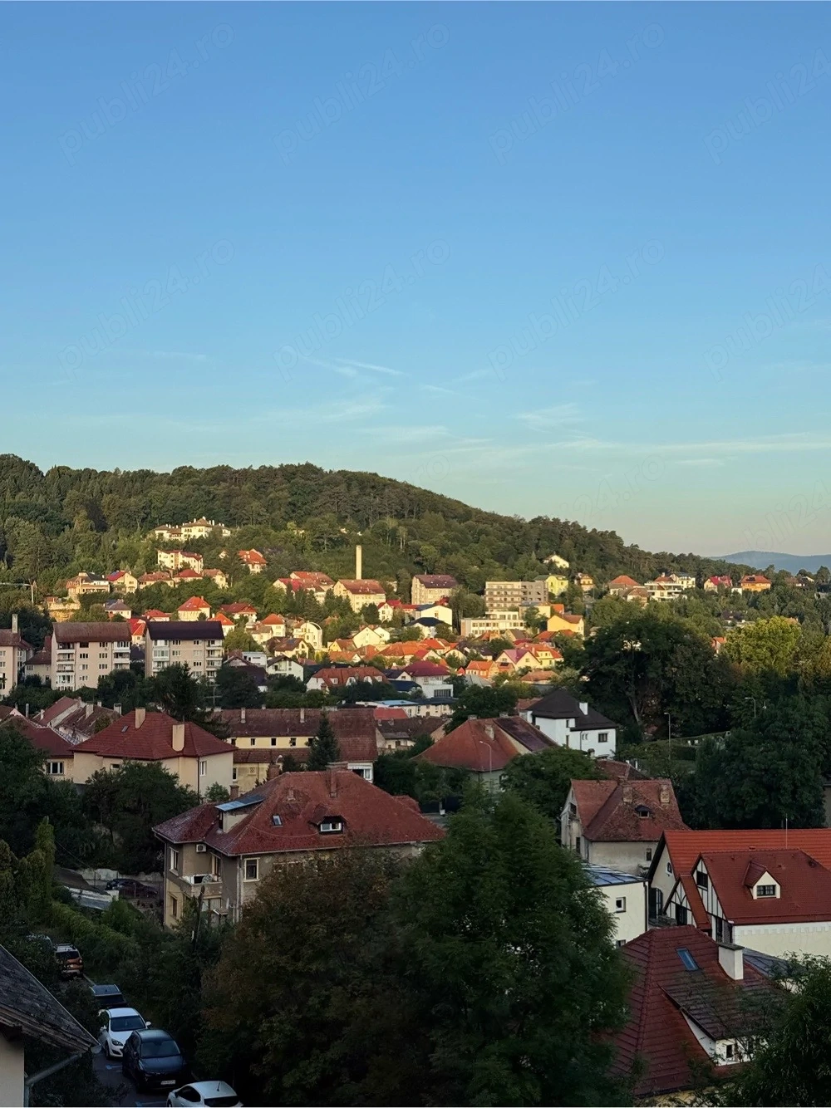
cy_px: 554
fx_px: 1537
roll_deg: -1.6
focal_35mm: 48
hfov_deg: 30.3
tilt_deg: +1.3
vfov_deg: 39.7
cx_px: 416
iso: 64
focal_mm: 6.76
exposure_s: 1/1403
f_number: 1.78
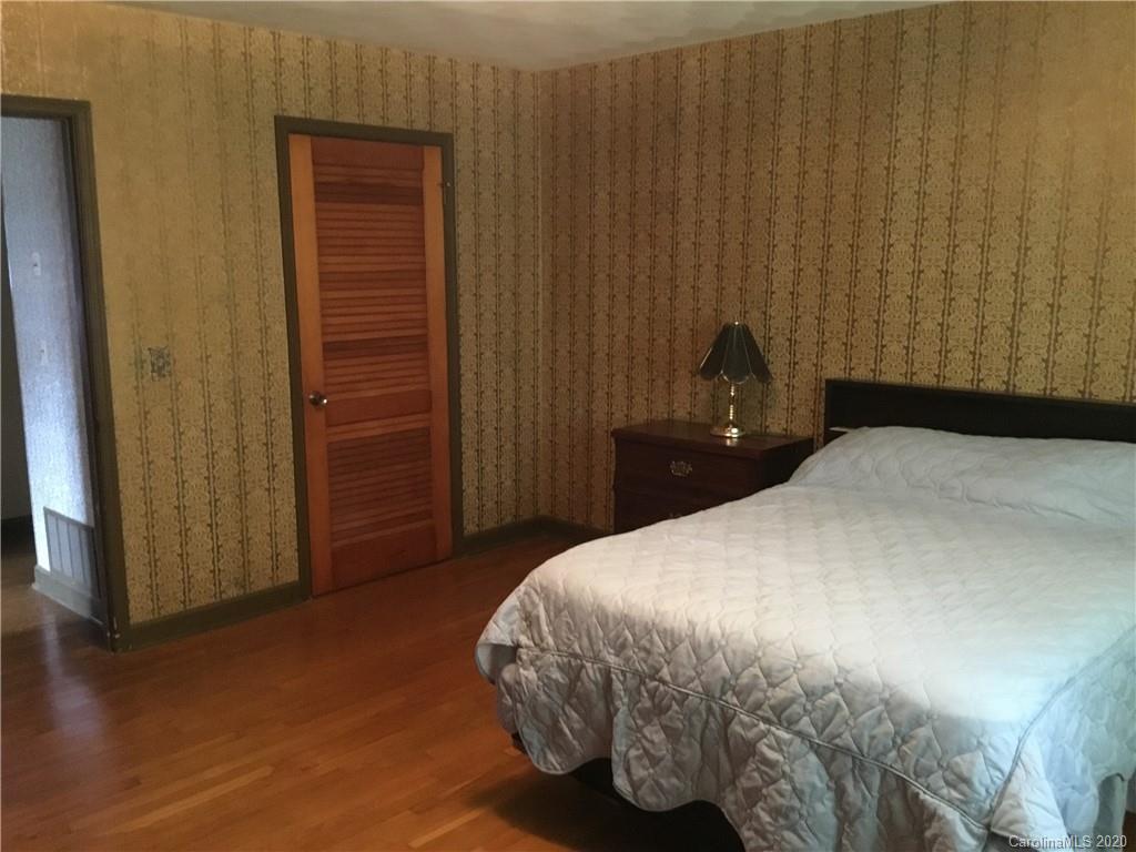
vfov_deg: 45.4
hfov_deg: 58.4
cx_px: 568
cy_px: 426
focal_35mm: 31
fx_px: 1017
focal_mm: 3.3
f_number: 2.4
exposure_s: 1/15
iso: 400
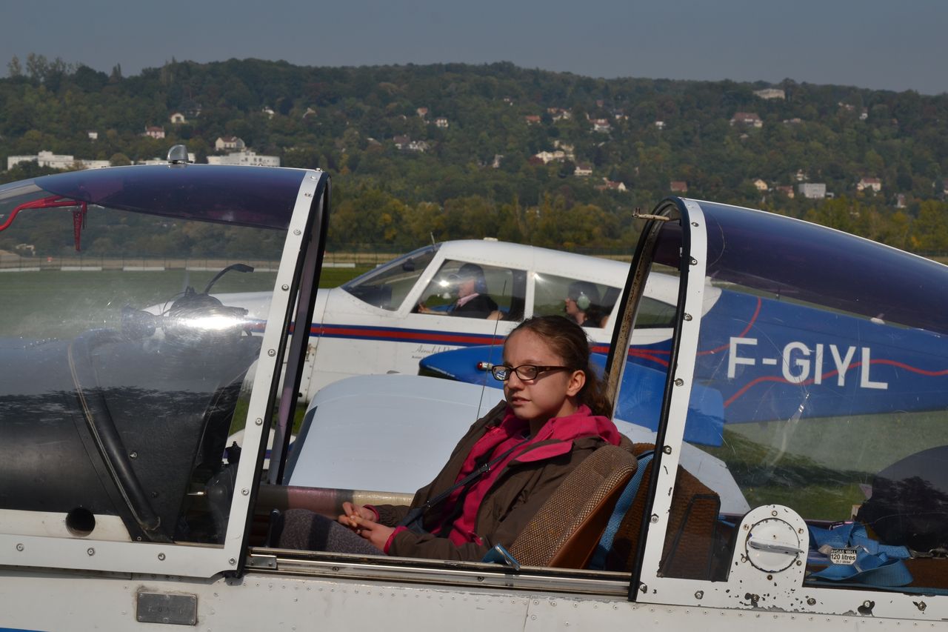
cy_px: 316
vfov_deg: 17.5
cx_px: 474
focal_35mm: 78
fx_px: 2054
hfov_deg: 26.0
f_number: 11
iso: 100
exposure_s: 1/500
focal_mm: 52
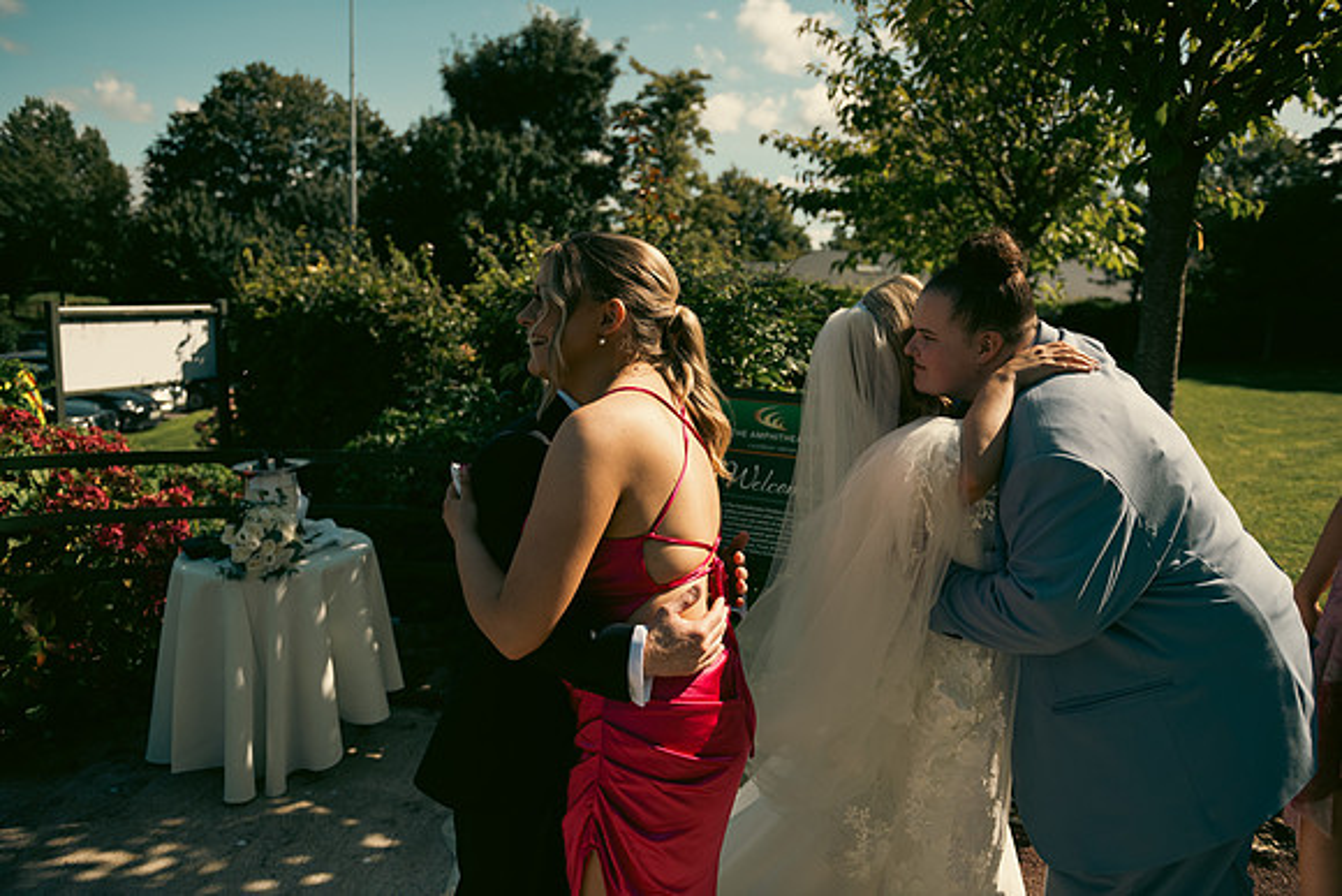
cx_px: 671
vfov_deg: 48.0
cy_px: 448
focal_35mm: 27
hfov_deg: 67.4
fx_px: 1007
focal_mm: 27
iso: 250
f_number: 3.5
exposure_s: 1/4000
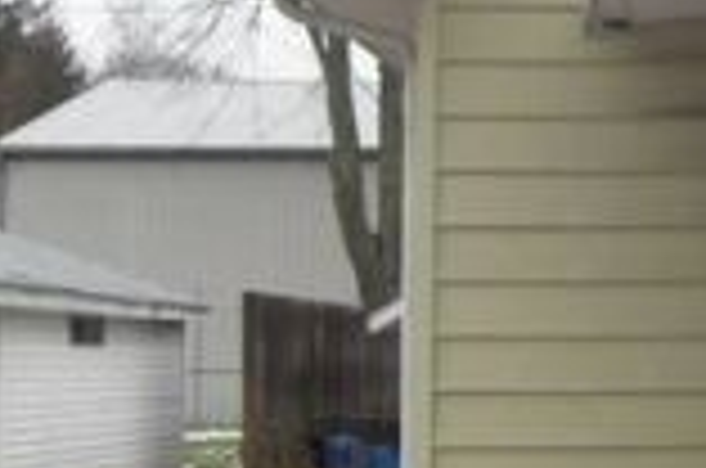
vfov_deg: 11.2
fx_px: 2388
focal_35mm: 122
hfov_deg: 15.2
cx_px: 1133
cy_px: 137
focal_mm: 6.3
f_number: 2.8
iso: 80
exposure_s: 1/125
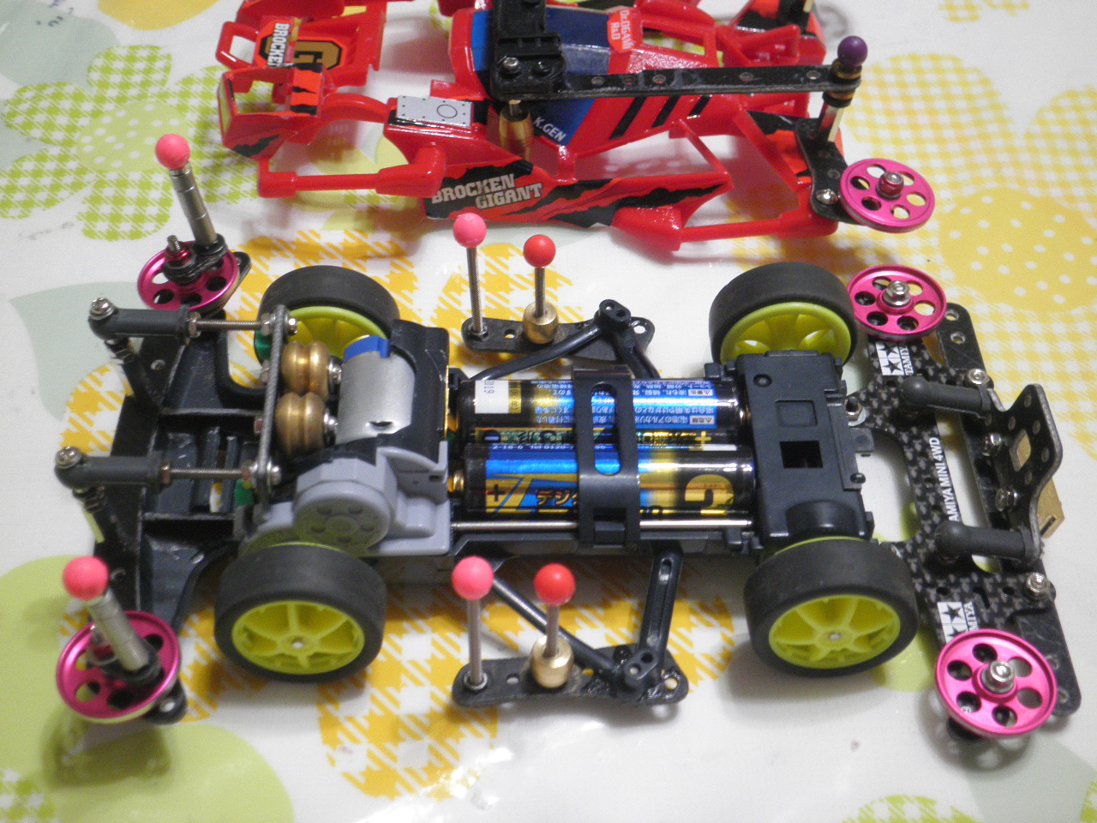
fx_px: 1489
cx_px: 548
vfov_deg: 30.9
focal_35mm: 47
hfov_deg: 40.4
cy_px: 412
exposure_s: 1/8
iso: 160
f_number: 3.4
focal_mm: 8.3
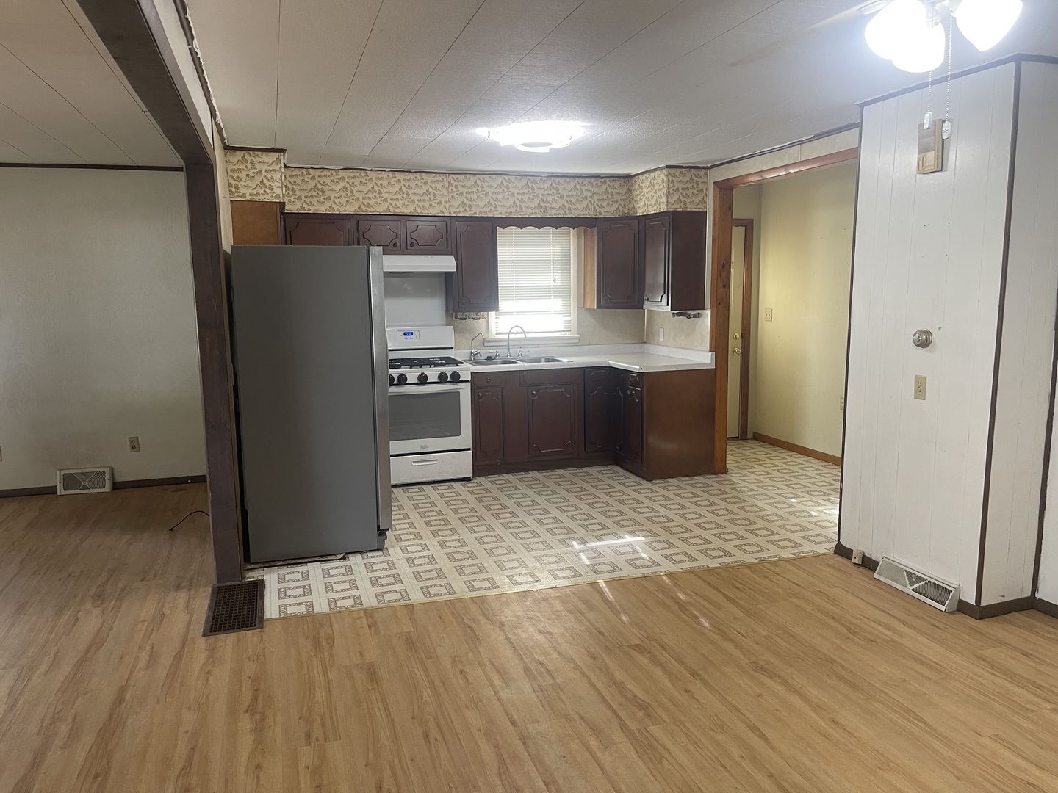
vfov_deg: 54.9
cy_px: 396
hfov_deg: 69.4
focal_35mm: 25
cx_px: 529
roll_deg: +0.5
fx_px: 764
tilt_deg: -8.6
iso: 125
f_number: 1.6
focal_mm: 5.1
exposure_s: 1/60
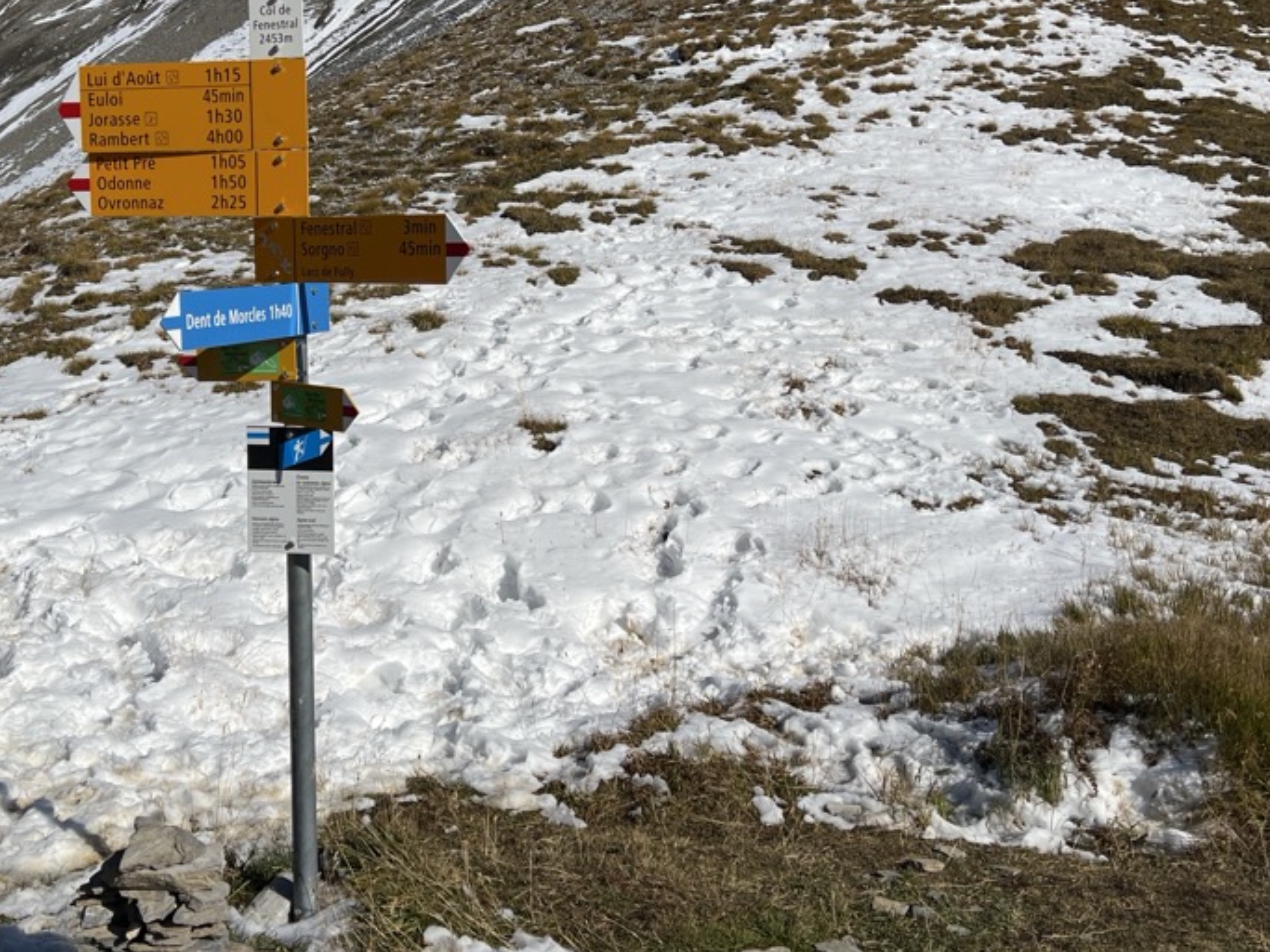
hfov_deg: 47.1
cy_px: 364
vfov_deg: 36.6
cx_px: 426
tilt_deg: -4.3
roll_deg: +1.2
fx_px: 1431
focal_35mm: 39
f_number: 1.5
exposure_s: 1/16393
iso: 50
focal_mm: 5.7
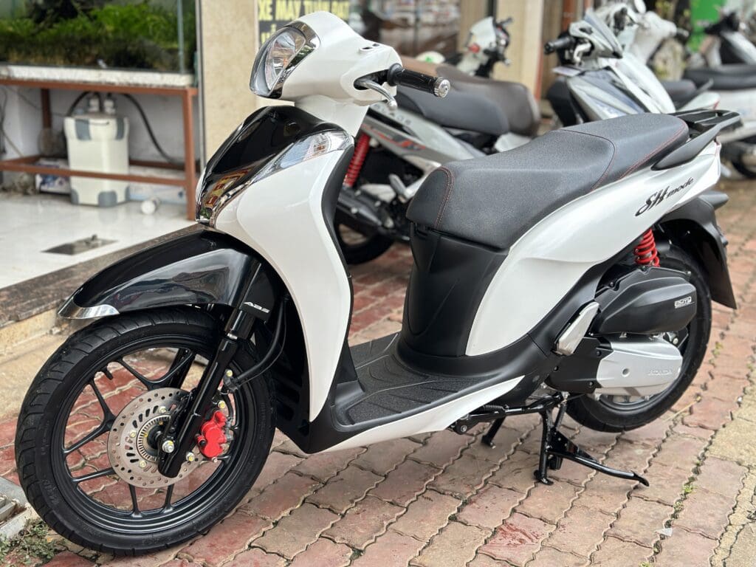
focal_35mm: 48
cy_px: 284
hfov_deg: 39.7
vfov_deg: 30.3
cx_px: 378
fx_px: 1048
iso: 80
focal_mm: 6.86
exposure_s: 1/524
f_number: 1.78
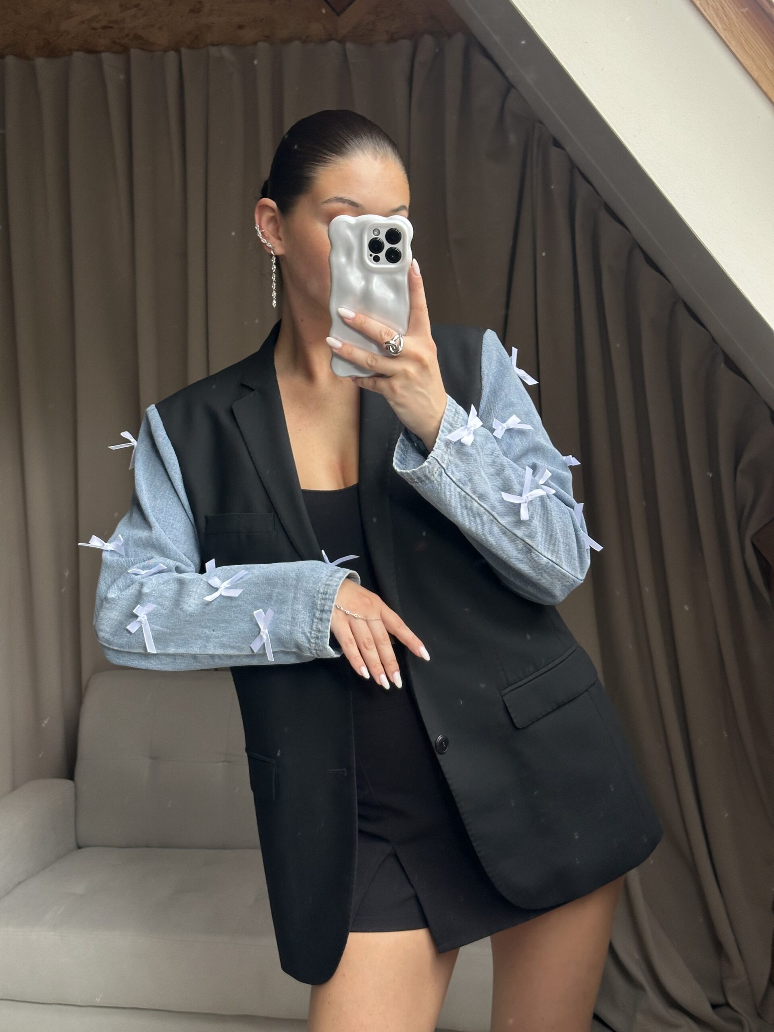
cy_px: 516
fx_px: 1431
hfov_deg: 30.3
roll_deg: +1.2
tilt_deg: -15.8
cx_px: 387
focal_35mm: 48
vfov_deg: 39.7
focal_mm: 6.86
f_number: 1.78
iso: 80
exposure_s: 1/113
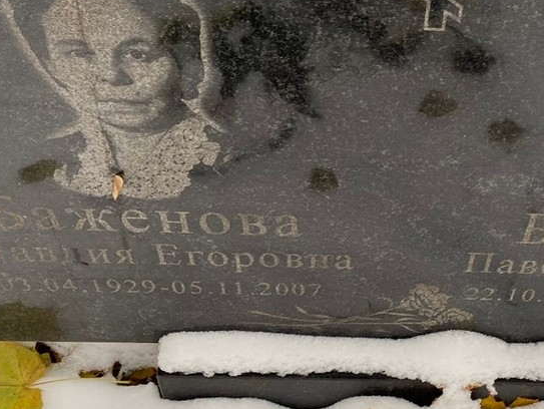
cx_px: 424
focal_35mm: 49
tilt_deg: -52.9
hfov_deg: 37.7
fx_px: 771
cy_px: 267
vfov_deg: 29.5
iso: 64
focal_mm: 4.25
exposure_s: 1/121
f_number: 1.8
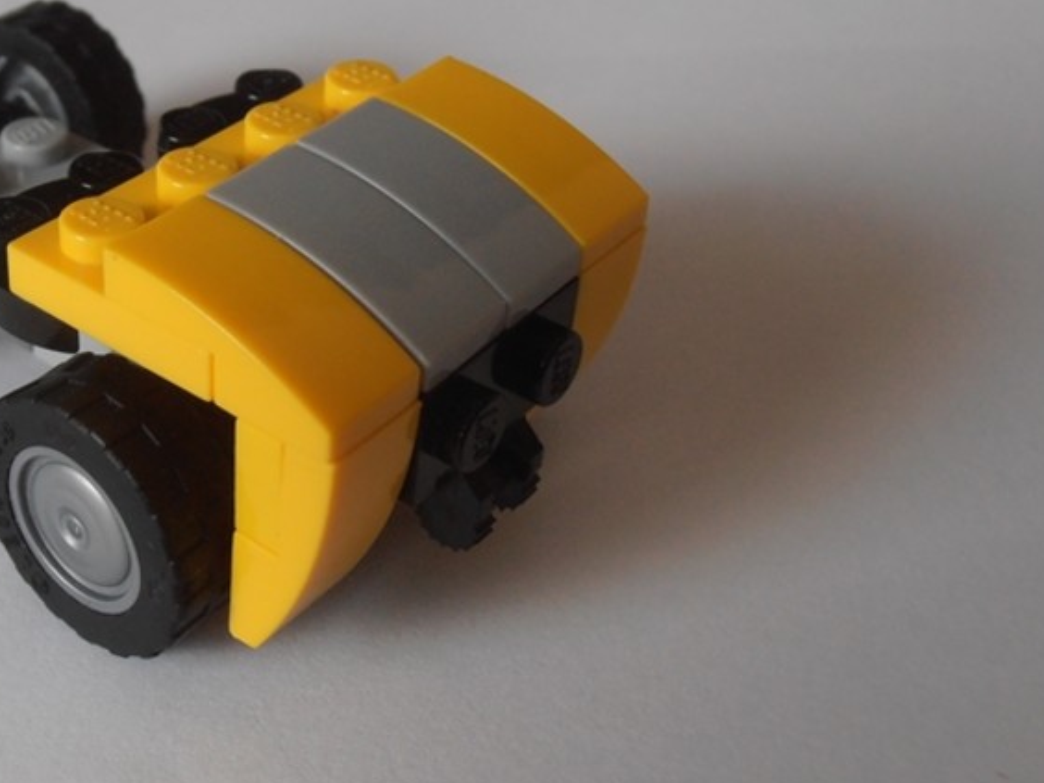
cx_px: 242
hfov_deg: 32.0
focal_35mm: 59
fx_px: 1779
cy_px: 293
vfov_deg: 24.7
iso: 125
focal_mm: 6.61
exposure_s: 1/30
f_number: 3.9
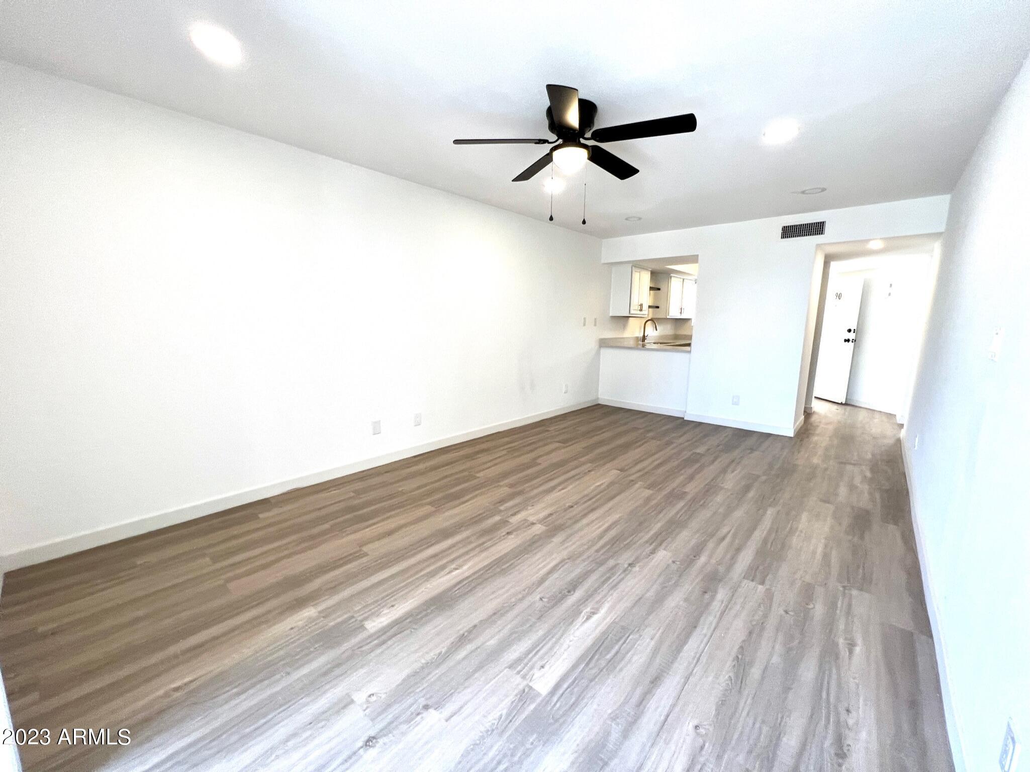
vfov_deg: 89.9
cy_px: 386
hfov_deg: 106.2
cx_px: 515
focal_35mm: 13
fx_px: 387
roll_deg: -1.6
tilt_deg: -9.8
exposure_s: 1/120
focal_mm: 1.57
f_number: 1.8
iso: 100
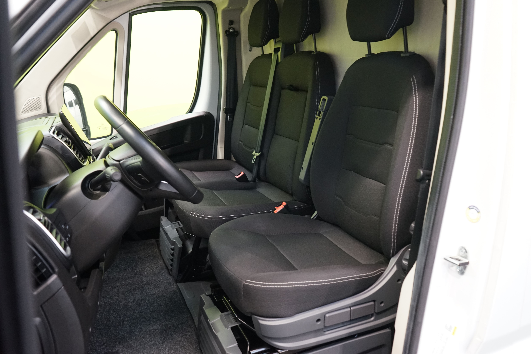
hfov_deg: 63.7
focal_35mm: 29
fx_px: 428
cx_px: 266
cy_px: 177
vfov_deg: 45.0
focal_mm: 29
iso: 3200
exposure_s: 1/40
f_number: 5
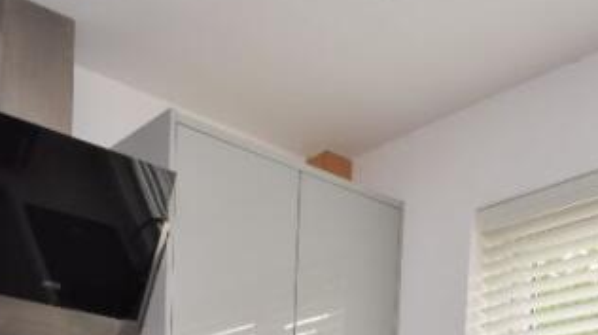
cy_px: 588
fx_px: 808
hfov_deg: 39.9
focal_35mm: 51
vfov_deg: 18.7
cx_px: 182
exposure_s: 1/60
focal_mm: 10
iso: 100
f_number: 4
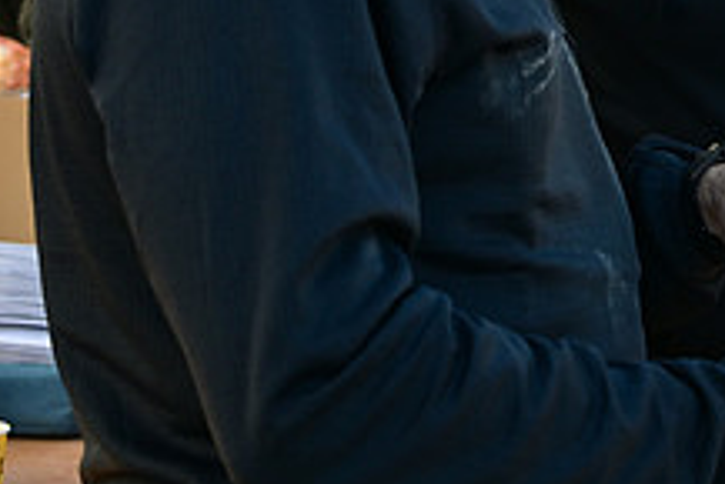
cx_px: 909
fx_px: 2801
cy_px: -60
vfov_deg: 9.8
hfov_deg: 14.2
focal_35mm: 139
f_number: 3.5
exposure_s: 1/500
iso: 280
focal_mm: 35
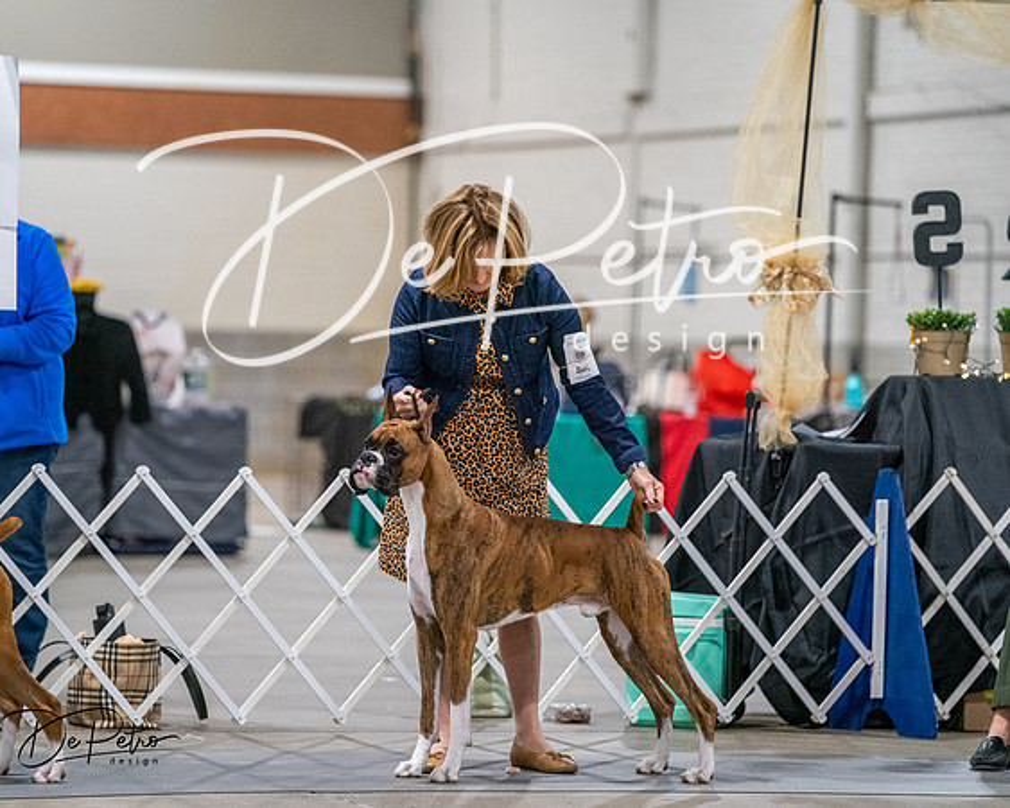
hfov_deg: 9.2
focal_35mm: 209
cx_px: 505
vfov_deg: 7.4
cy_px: 404
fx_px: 6259
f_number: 3.5
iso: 6400
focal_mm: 186
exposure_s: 1/250
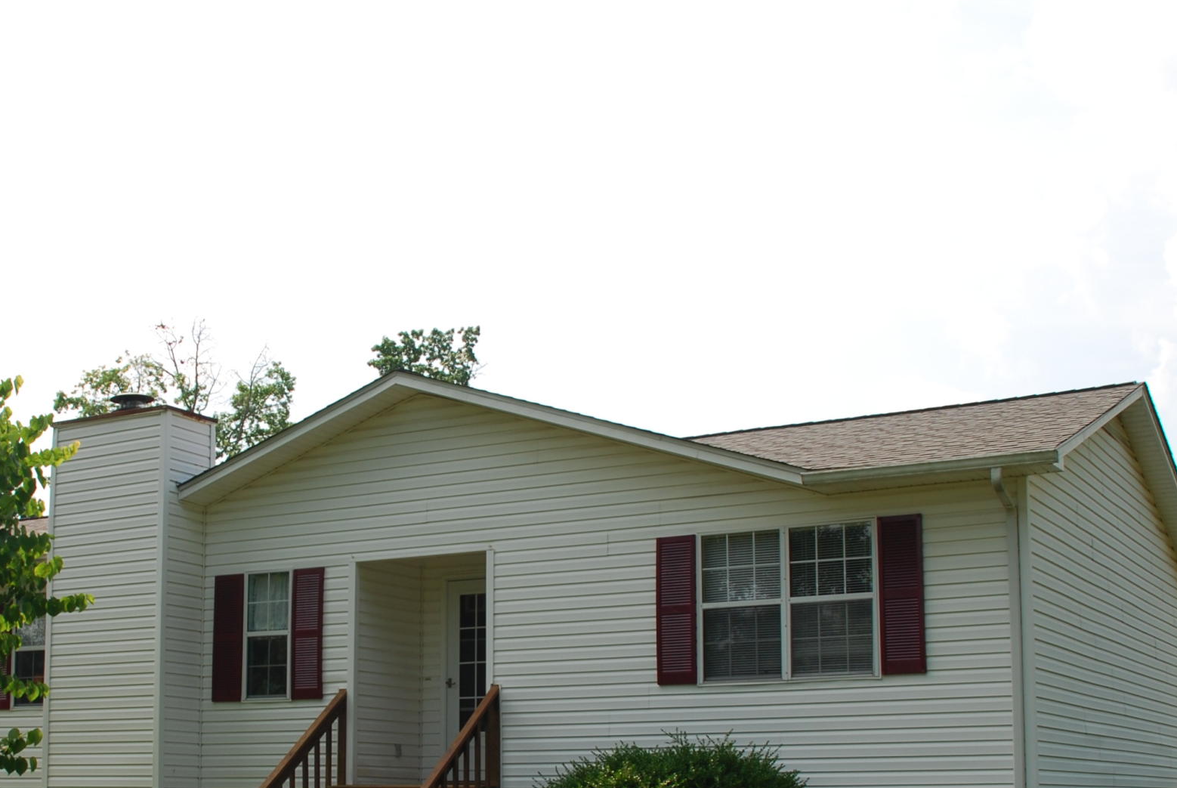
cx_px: 415
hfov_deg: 37.8
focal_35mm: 52
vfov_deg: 25.7
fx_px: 1702
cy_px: 608
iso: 100
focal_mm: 18
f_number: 7.1
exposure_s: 1/200
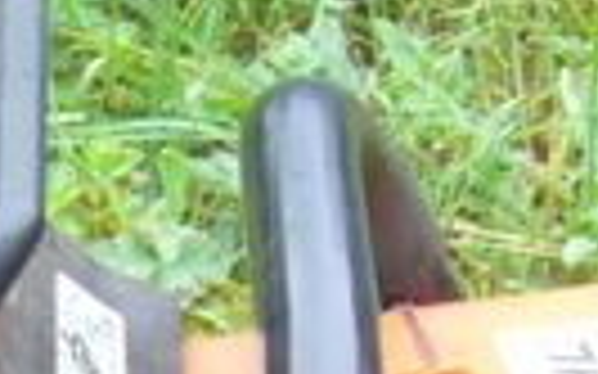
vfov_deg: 4.6
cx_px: -499
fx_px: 4545
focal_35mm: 279
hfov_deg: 7.3
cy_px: 780
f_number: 2.8
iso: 80
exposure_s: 1/80
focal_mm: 5.8
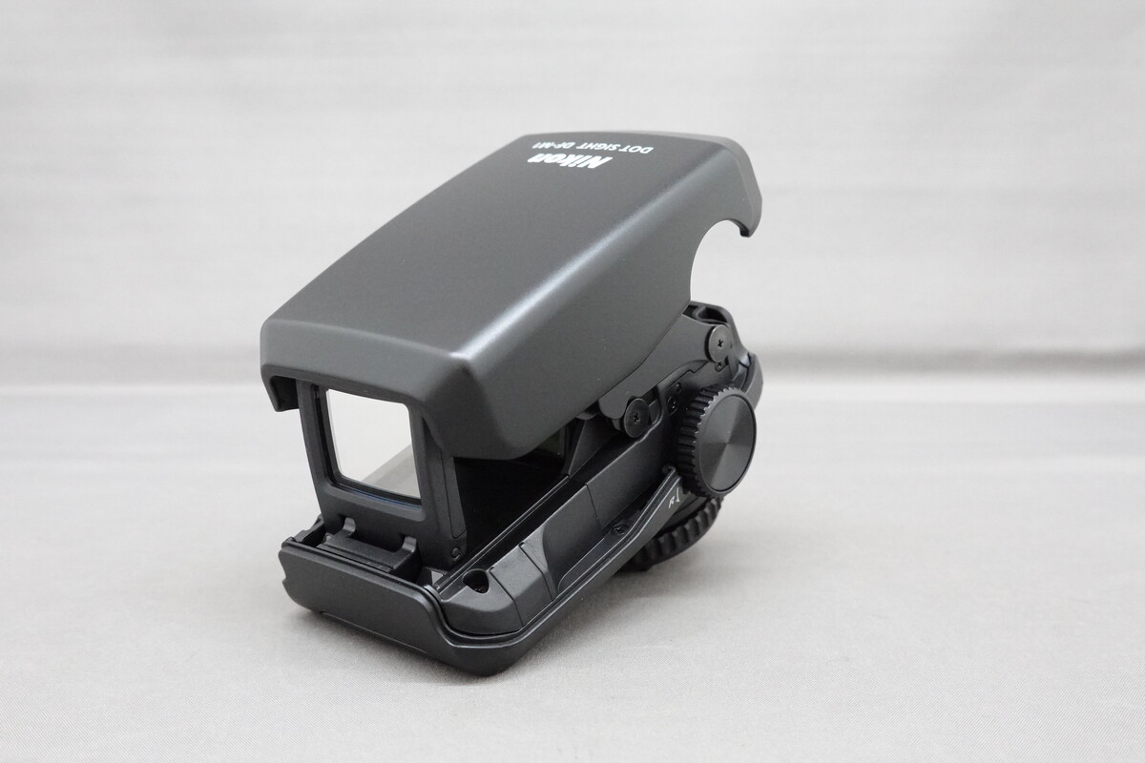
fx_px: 1399
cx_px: 572
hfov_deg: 44.5
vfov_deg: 30.5
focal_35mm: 44
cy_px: 382
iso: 2500
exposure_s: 1/50
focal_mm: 16.21
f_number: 5.6
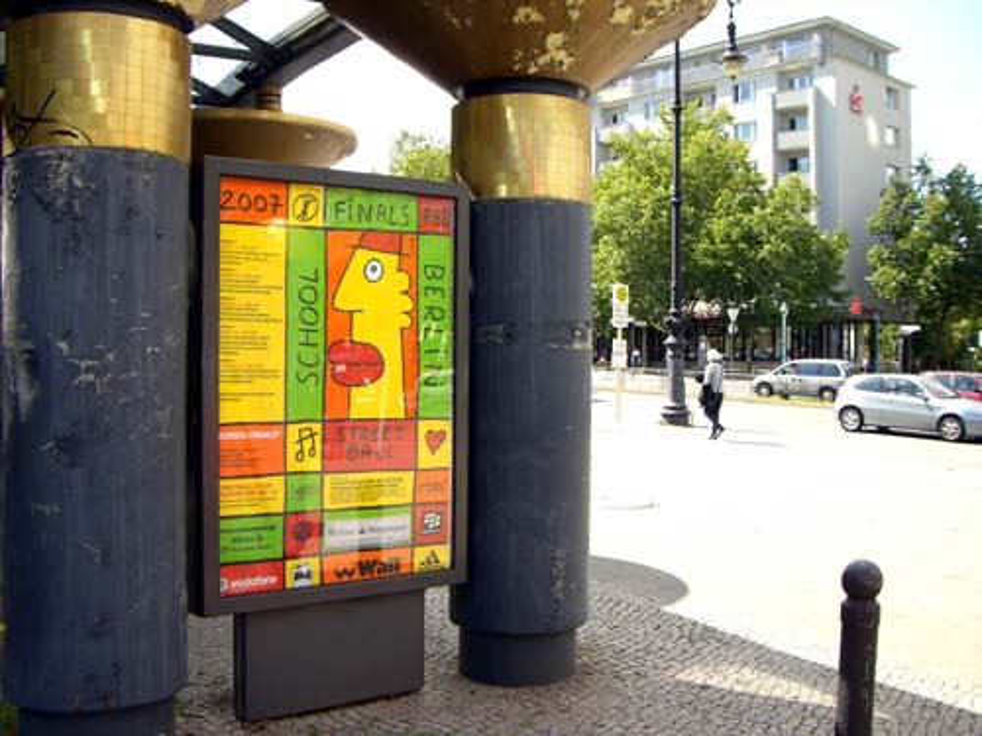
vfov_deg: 37.7
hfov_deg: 49.0
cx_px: 491
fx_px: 1078
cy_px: 368
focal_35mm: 38
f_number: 2.7
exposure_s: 1/320
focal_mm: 6.2
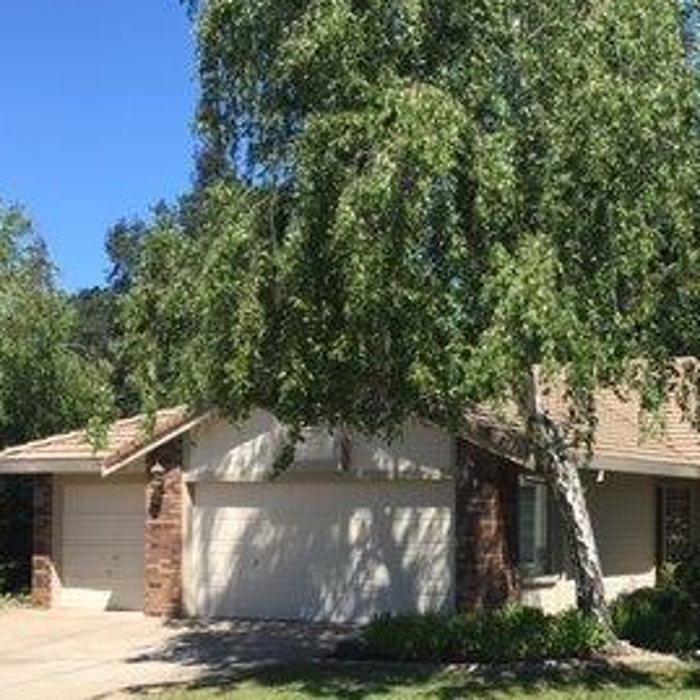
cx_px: 601
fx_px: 1396
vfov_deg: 27.8
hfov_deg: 27.4
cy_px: 510
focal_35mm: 61
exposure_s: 1/1040
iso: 25
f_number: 2.2
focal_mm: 4.15
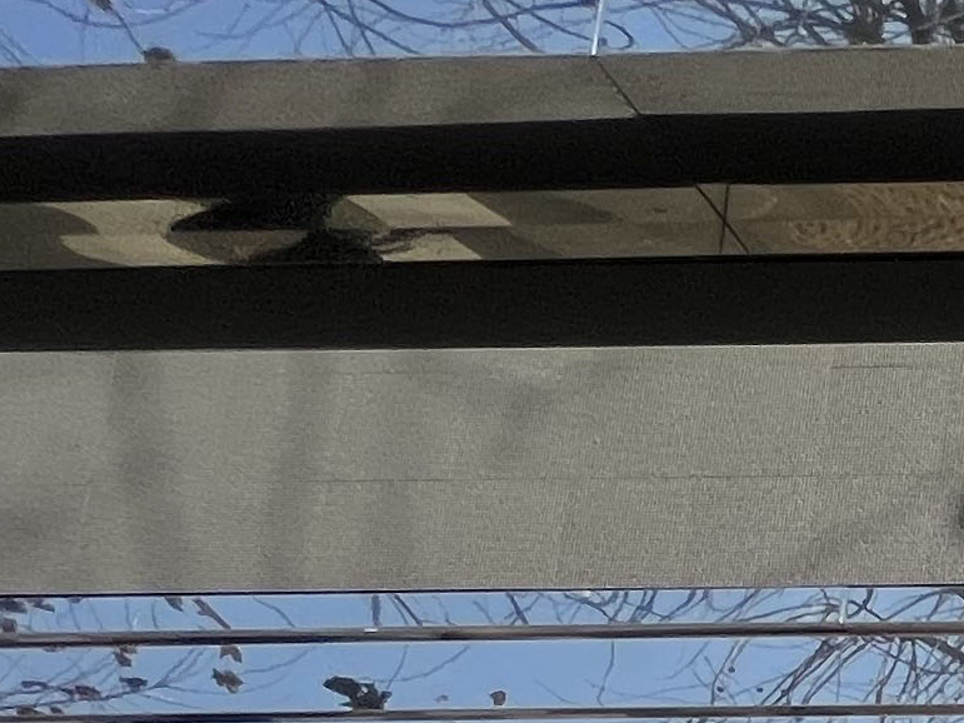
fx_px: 1893
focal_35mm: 68
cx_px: 2093
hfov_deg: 17.1
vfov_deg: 14.7
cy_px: 1685
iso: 32
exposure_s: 1/2273
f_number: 1.8
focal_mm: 1.57
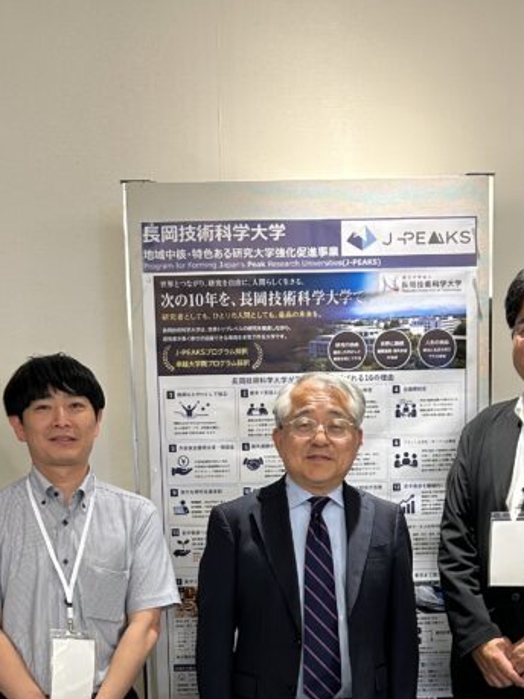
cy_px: 620
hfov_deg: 25.2
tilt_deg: -6.9
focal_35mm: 58
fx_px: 1171
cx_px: 267
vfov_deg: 31.8
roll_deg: +0.5
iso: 100
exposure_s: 1/100
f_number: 1.5
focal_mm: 5.7
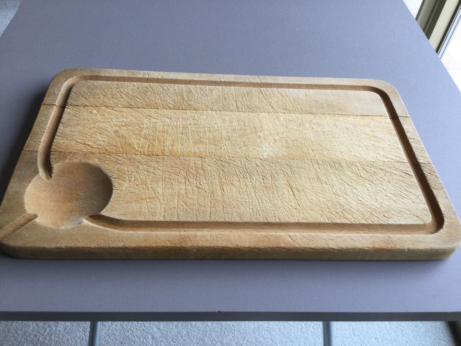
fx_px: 413
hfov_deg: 58.4
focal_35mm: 31
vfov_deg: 45.4
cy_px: 173
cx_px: 230
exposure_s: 1/33
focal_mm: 3.3
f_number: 2.4
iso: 32
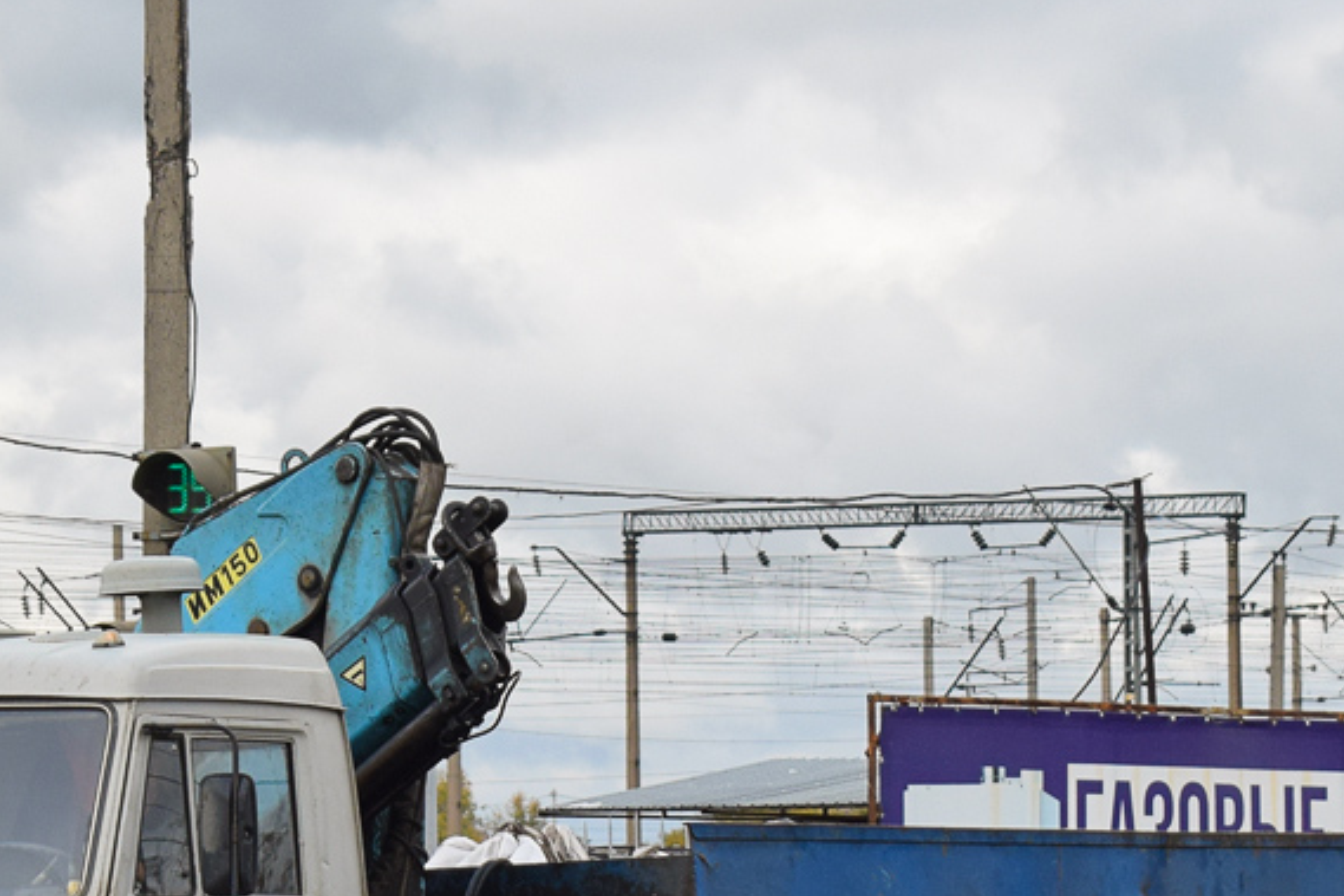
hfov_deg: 11.8
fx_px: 6496
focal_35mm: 174
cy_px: 825
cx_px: 376
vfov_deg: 7.9
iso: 400
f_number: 5.6
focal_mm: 55
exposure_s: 1/800
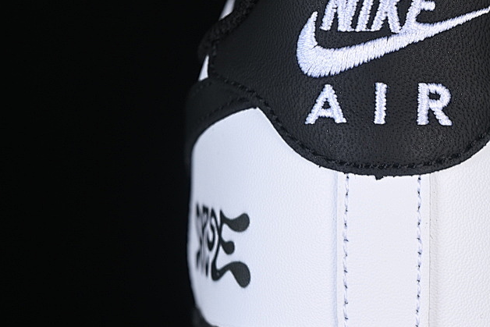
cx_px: 383
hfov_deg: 15.8
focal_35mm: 129
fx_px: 1756
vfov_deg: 10.6
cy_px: 204
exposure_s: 1/60
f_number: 7.1
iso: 160
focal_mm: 50
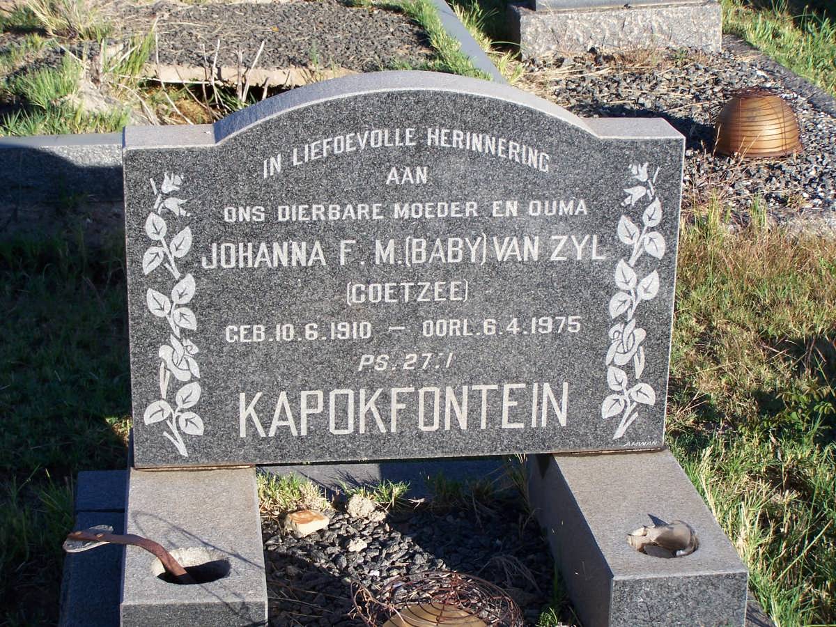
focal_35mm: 75
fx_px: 1811
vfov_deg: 19.6
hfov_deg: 26.0
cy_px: 314
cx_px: 418
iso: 80
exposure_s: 1/750
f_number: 3.2
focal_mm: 12.4
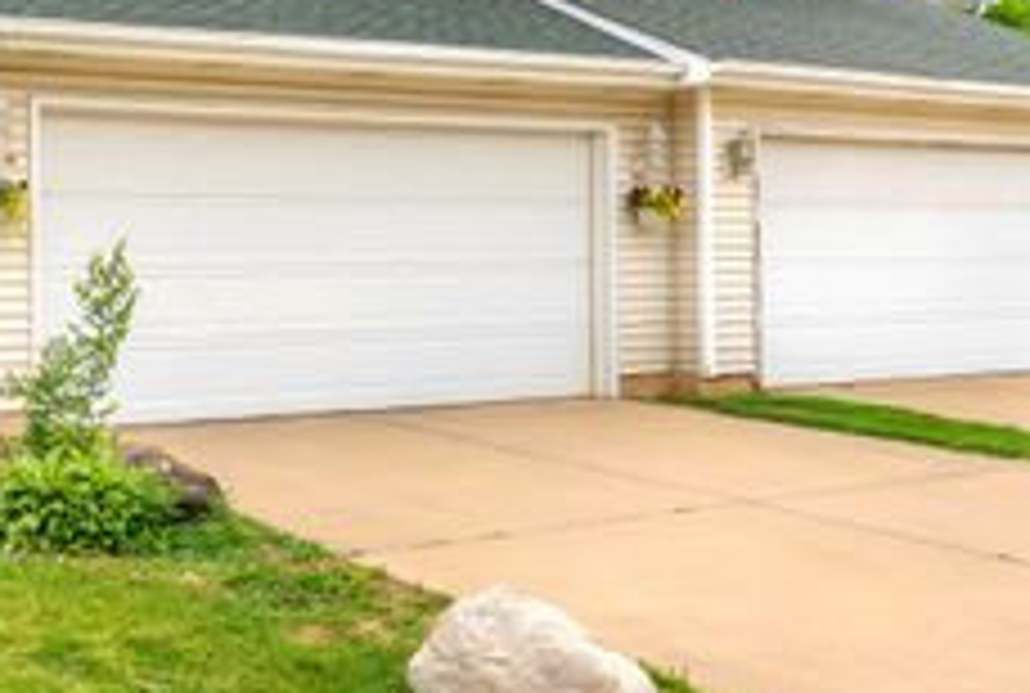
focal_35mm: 48
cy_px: 182
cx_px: 108
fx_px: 1377
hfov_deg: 38.3
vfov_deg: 27.9
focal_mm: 22
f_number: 8
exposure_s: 1/125
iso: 320
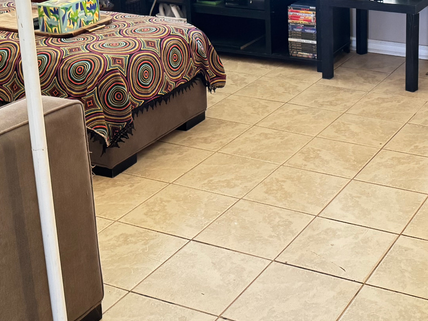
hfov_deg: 30.2
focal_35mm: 63
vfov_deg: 22.6
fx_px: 779
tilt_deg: -16.4
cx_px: 325
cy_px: 23
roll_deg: +0.0
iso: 1000
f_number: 1.78
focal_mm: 6.76
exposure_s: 1/40
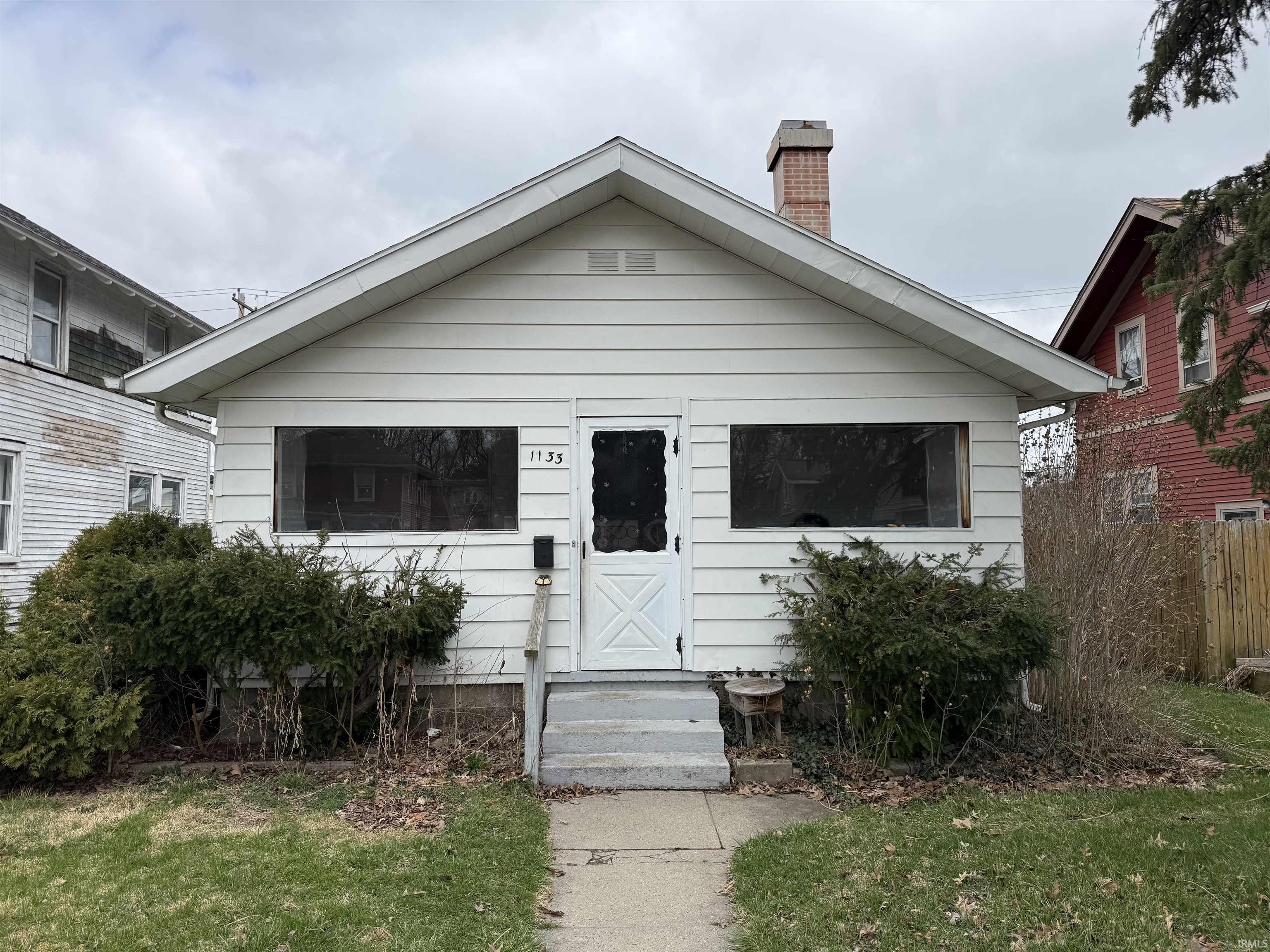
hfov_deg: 71.6
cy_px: 476
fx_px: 881
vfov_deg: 56.8
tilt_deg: +6.5
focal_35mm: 24
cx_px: 635
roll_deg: -0.7
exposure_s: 1/3145
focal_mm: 6.76
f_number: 1.78
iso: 80
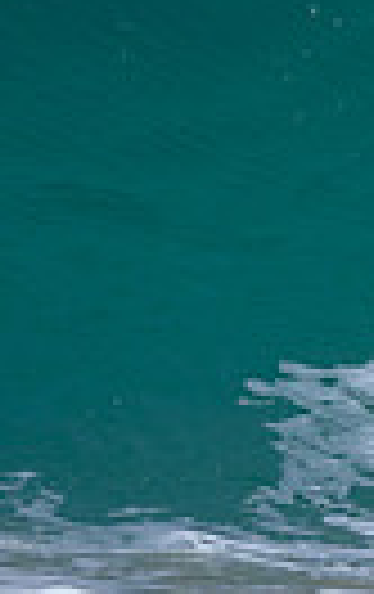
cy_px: 13
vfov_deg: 0.4
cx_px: 1055
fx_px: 79711
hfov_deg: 0.3
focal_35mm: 4909
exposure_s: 1/2000
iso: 280
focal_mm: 800
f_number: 6.3
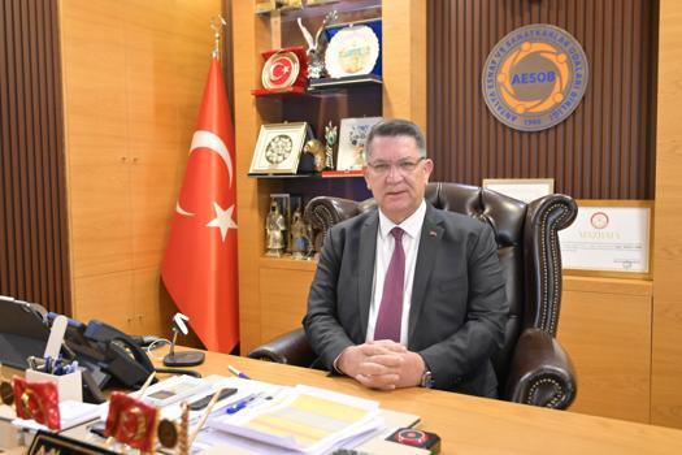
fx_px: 654
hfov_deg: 55.1
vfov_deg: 38.4
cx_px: 341
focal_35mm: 34
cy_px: 228
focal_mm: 34.5
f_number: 4.5
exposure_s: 1/80
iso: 4000
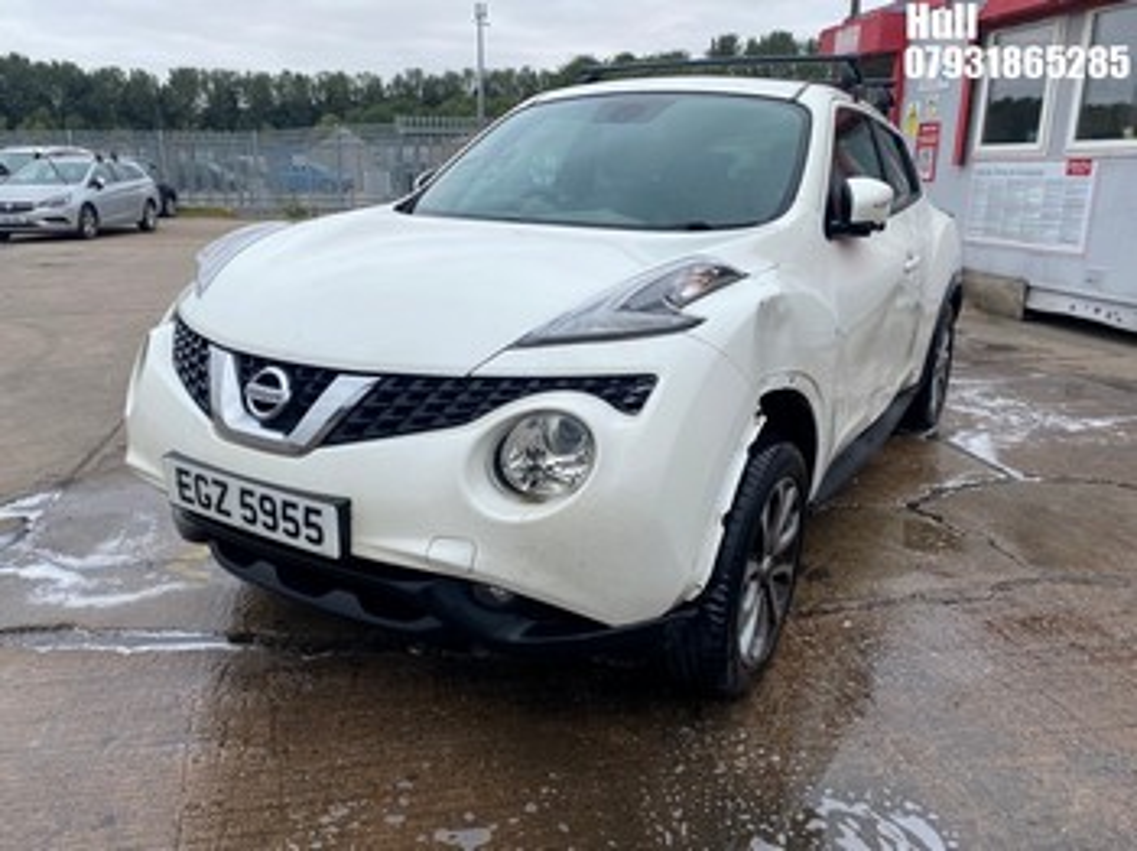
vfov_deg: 53.0
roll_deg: +0.1
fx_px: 853
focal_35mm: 26
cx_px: 568
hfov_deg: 67.3
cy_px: 426
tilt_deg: -16.2
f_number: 1.8
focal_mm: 4.25
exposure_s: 1/1412
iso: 32
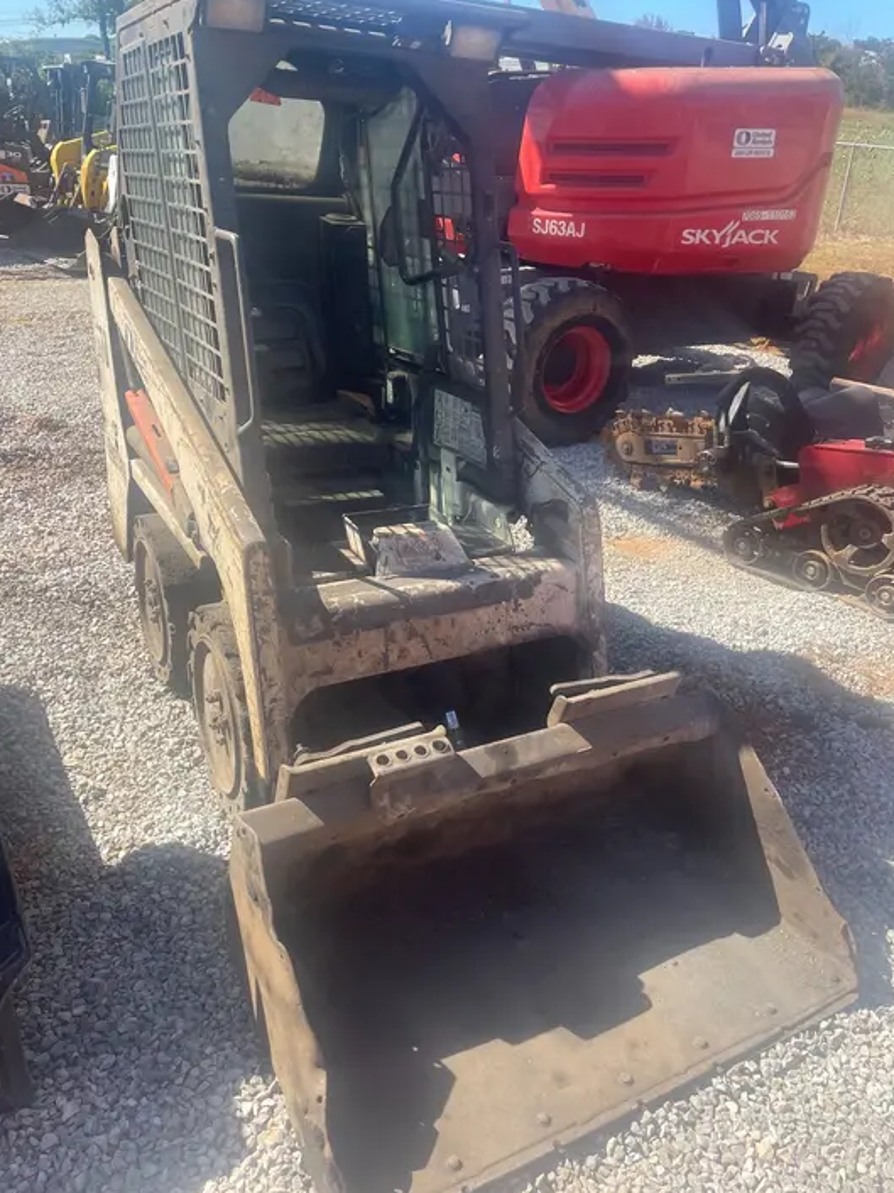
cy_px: 582
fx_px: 930
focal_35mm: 27
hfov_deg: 51.3
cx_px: 451
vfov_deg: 65.3
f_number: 1.6
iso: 32
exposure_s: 1/1335
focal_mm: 4.2
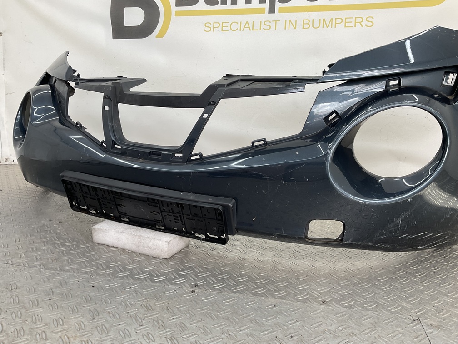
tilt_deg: -10.7
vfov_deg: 48.2
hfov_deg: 61.7
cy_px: 172
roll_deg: -2.8
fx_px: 384
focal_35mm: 29
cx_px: 229
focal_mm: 3
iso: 20
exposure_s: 1/120
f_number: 1.8
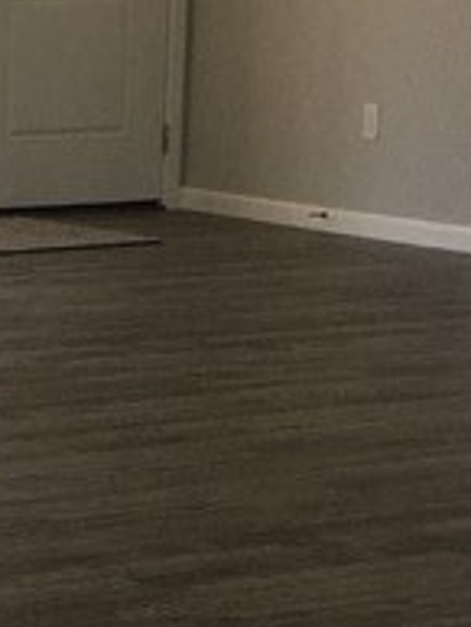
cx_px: -198
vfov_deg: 12.7
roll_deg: -0.9
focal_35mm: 154
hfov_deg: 9.4
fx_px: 2791
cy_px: 572
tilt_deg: -13.4
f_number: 2.2
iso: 40
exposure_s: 1/120
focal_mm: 4.15
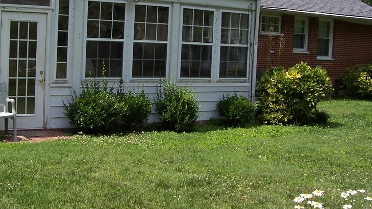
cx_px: 128
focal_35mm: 52
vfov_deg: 23.0
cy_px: 83
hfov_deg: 39.5
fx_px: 513
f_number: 5.6
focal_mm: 5.6
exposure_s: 1/500
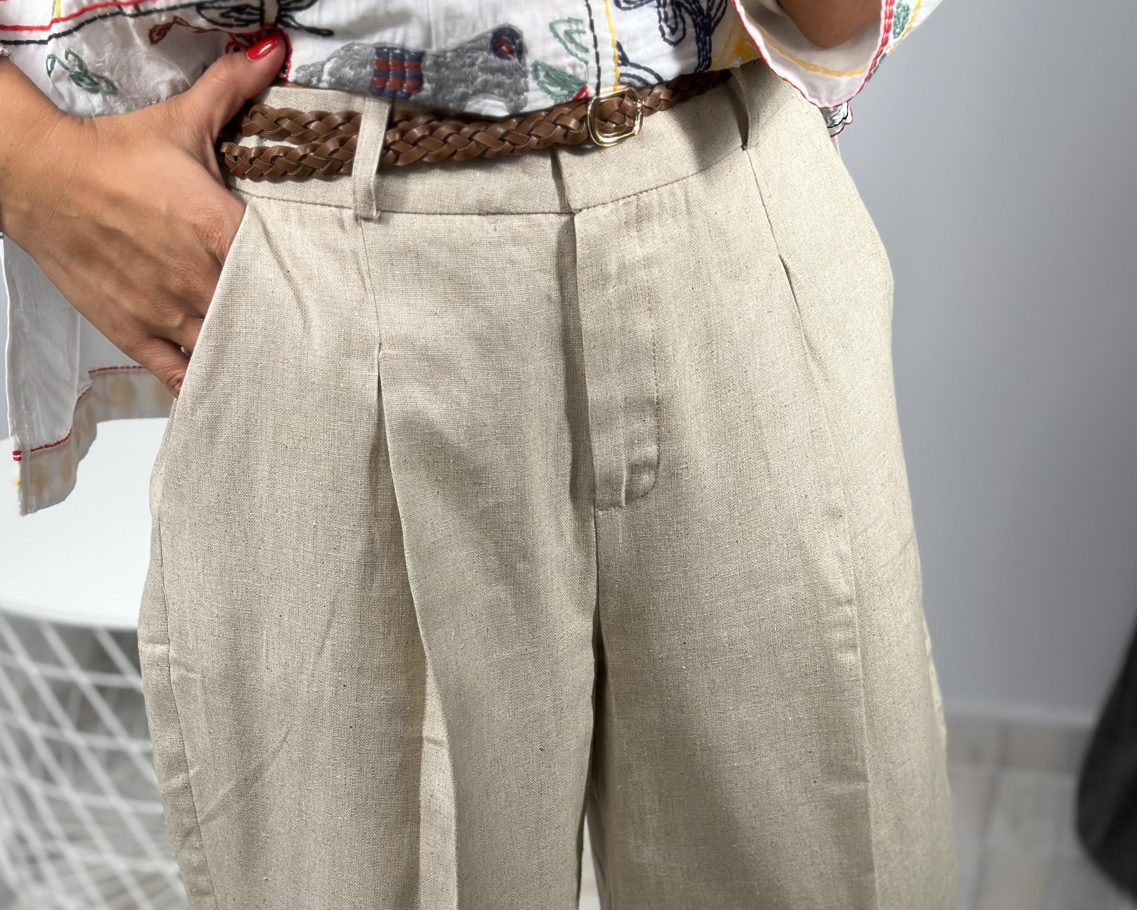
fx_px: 2221
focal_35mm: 66
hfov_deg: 28.7
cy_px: 774
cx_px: 596
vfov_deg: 22.7
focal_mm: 6.86
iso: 125
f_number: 1.78
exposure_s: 1/100
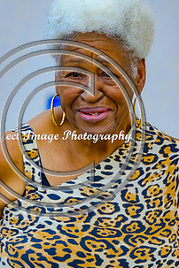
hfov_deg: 4.0
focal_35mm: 344
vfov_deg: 6.0
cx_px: 56
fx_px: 2565
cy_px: 135
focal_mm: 155
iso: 800
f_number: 2.8
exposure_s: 1/125
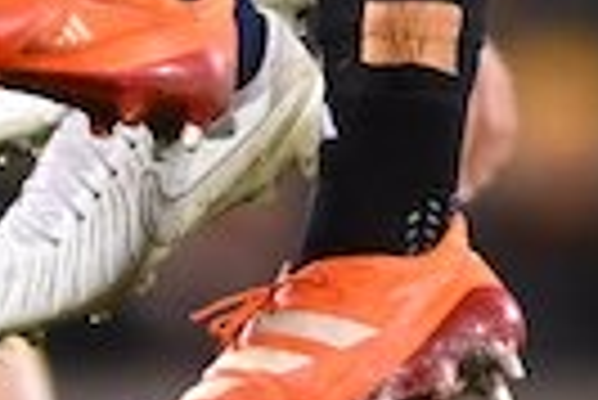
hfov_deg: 0.8
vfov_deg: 0.5
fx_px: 44915
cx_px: 274
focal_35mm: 2701
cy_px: -813
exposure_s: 1/1250
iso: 4000
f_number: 2.8
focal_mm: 400
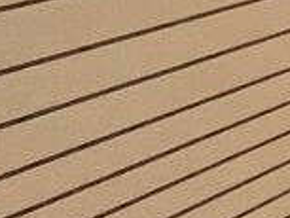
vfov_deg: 12.9
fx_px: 855
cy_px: -195
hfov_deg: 9.0
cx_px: 1067
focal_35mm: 102
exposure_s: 1/50
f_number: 1.8
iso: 320
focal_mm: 1.57
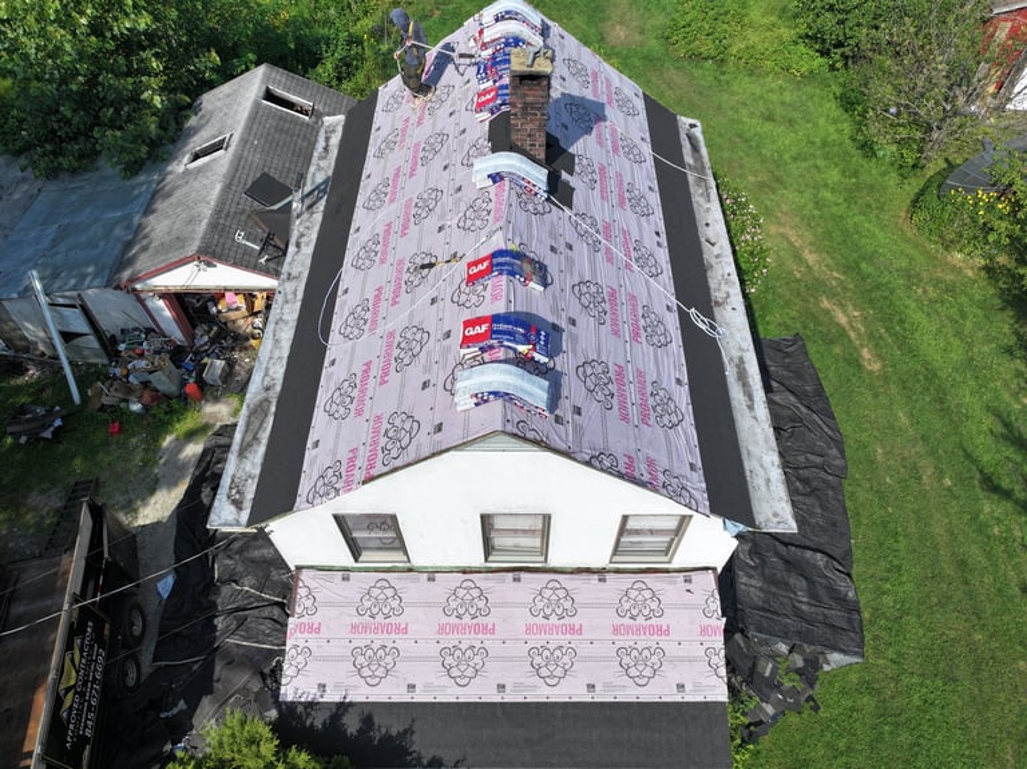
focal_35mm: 24
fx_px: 712
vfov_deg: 56.8
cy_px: 384
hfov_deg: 71.6
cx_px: 514
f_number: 2.8
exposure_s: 1/2500
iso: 150
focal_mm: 12.29
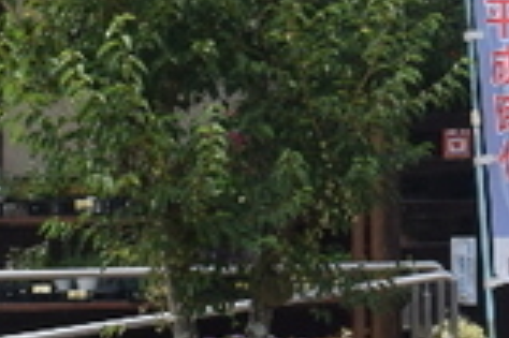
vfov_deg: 8.9
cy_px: -106
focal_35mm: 152
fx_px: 2147
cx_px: 796
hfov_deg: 12.7
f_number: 11
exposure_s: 1/125
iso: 200
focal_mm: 20
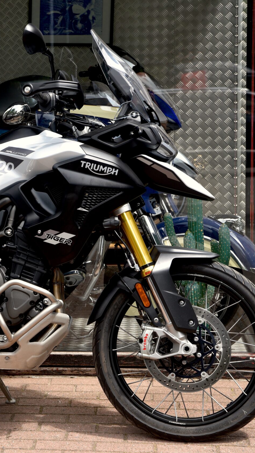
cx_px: -37
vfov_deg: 21.8
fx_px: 1178
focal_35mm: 98
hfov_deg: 12.1
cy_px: 227
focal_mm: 62
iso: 100
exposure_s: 1/160
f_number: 6.3
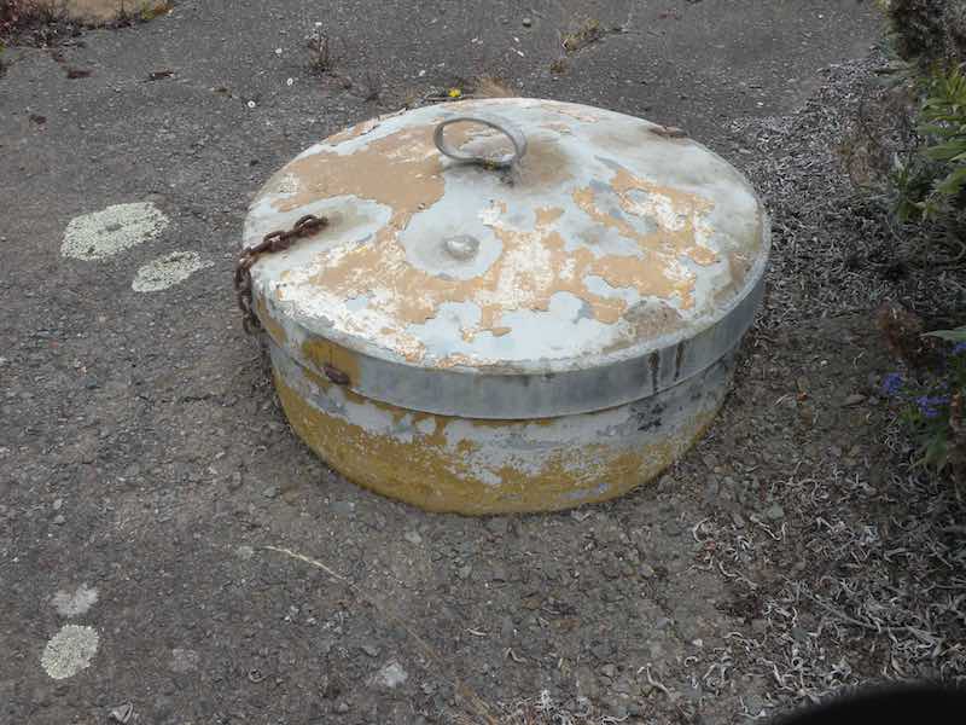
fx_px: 1172
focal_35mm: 42
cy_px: 362
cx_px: 483
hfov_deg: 44.8
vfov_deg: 34.3
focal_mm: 7.4
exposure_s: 1/306
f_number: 6.3
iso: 64
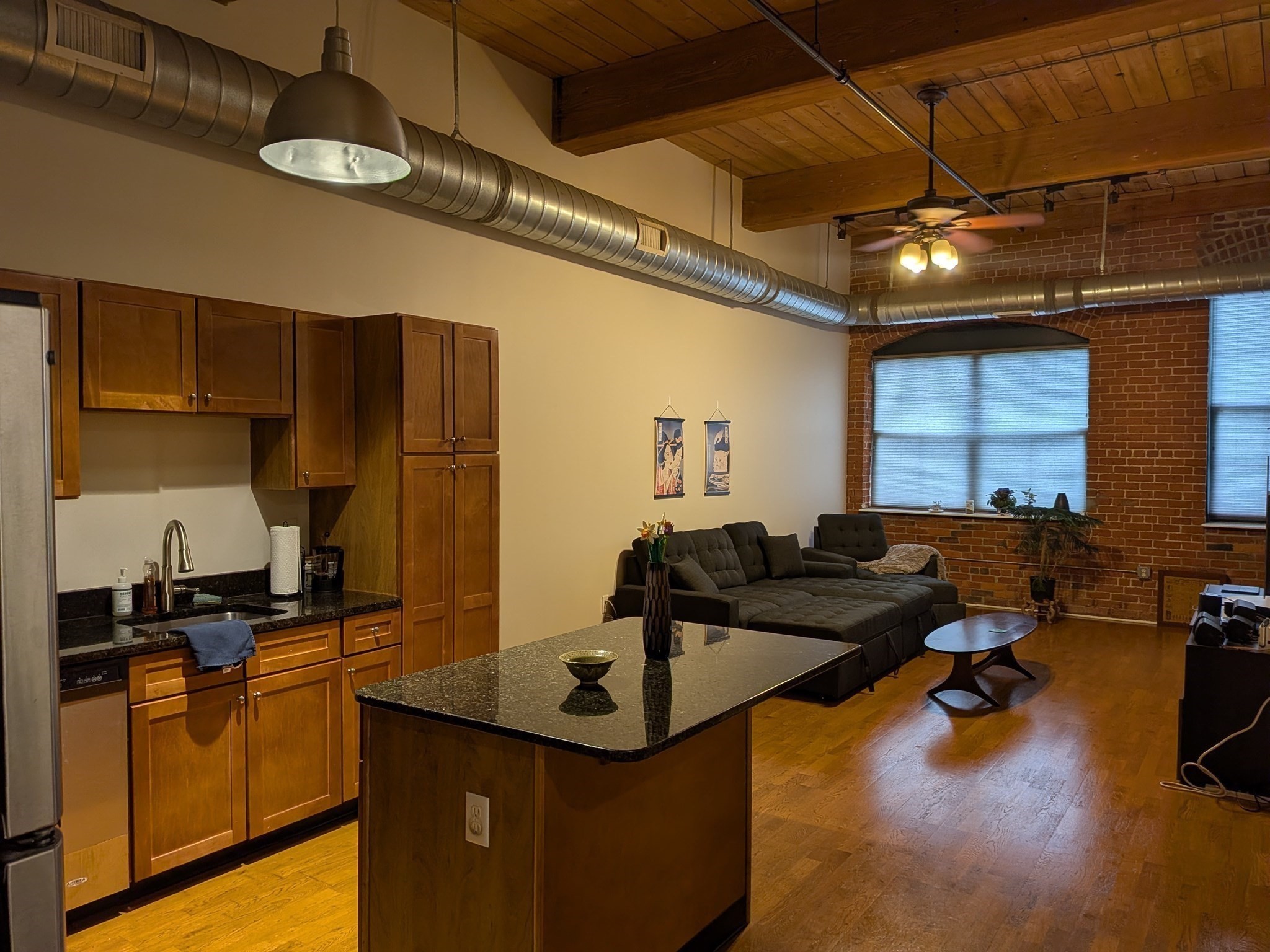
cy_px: 476
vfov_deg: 56.8
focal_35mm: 24
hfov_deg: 71.6
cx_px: 635
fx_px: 881
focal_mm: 4.53
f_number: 1.7
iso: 35
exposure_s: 1/120
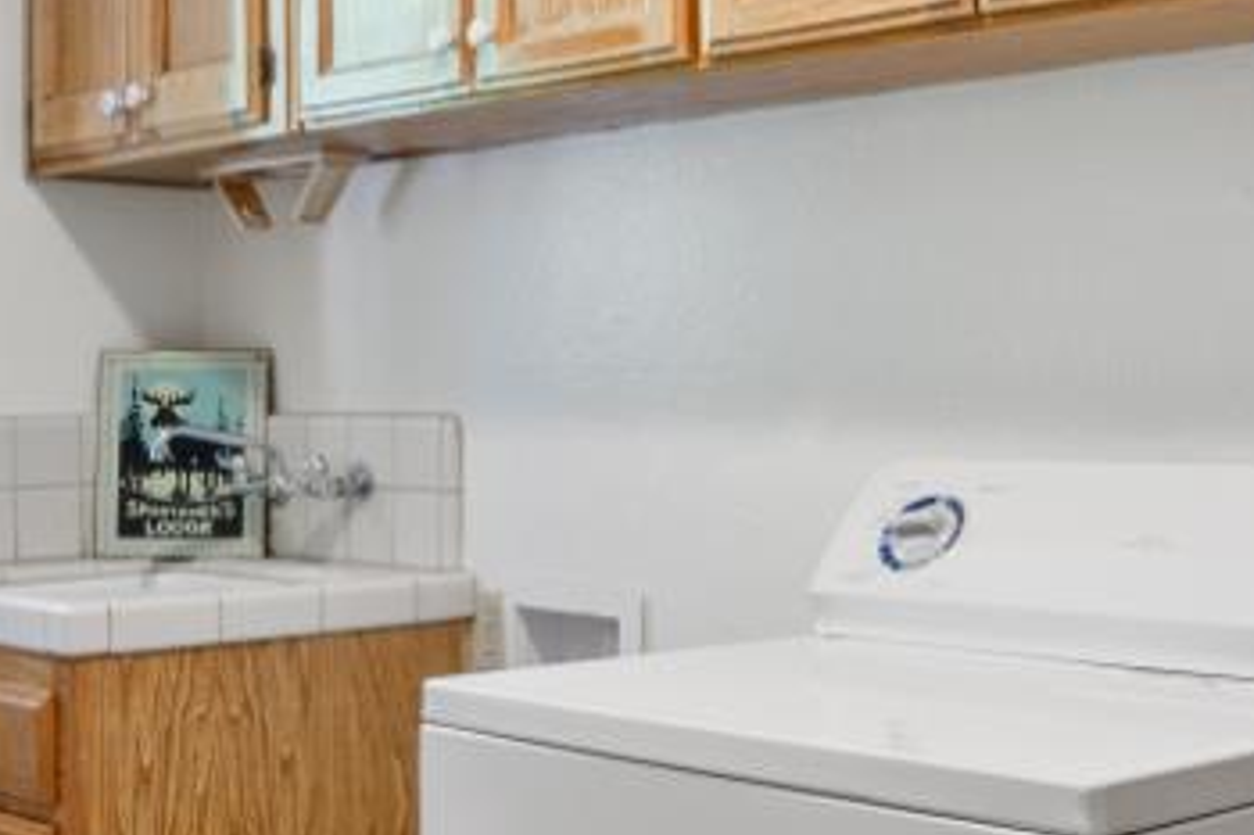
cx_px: 613
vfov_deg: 22.6
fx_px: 2089
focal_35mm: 60
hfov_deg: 33.4
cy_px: 340
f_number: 9
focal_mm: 14
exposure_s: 1.6
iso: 250
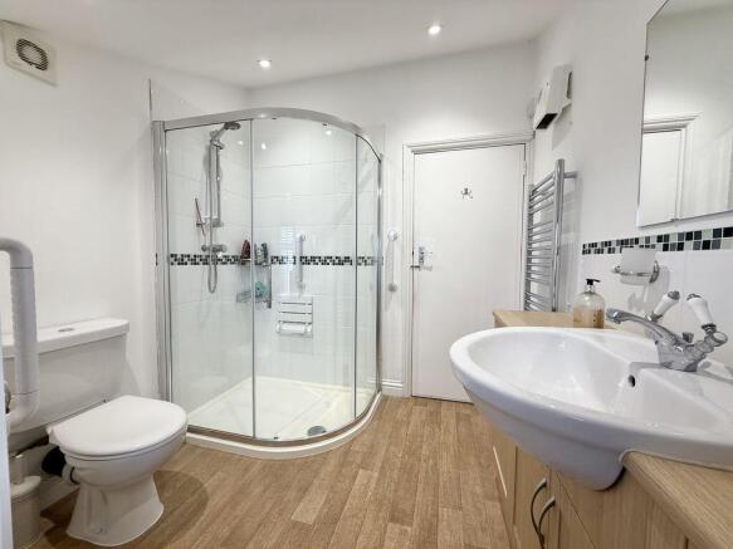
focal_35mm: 14
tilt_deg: -2.2
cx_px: 366
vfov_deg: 85.7
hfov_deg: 102.1
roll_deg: -0.2
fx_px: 296
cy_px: 274
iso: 80
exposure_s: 1/100
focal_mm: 2.22
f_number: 2.2
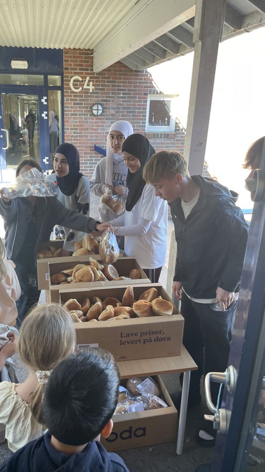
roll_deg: -0.5
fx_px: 362
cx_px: 93
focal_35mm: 29
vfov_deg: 66.1
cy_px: 239
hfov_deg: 39.8
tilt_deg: -19.0
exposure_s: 1/121
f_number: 1.6
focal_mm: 4.2
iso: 64
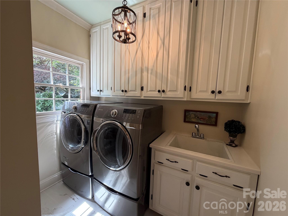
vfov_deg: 85.7
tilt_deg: -4.3
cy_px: 108
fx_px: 116
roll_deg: -1.1
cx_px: 144
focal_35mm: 14
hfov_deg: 102.1
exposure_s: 1/120
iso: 160
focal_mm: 2.22
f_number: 2.2
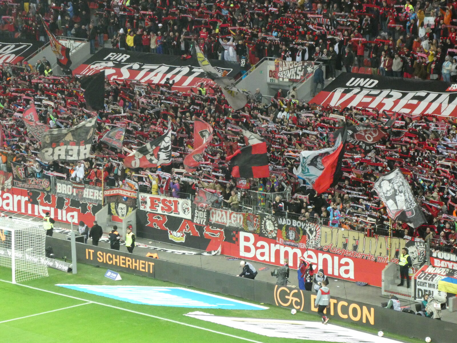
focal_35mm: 135
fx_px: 1782
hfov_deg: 14.6
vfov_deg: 11.0
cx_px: 228
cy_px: 172
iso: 1000
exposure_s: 1/80
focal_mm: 24.2
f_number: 5.3
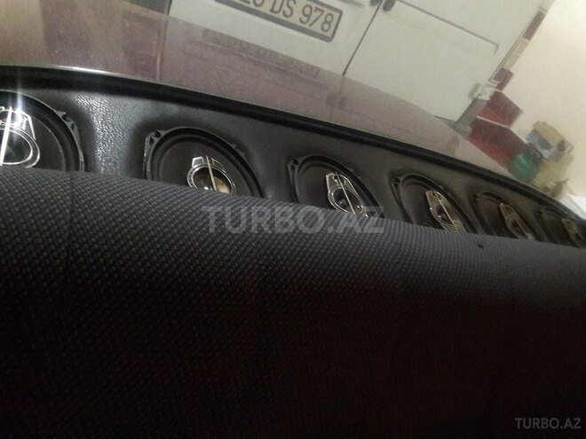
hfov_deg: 63.4
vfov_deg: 49.7
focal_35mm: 28
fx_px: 474
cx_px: 293
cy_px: 220
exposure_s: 1/17
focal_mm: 3.7
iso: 800
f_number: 1.9
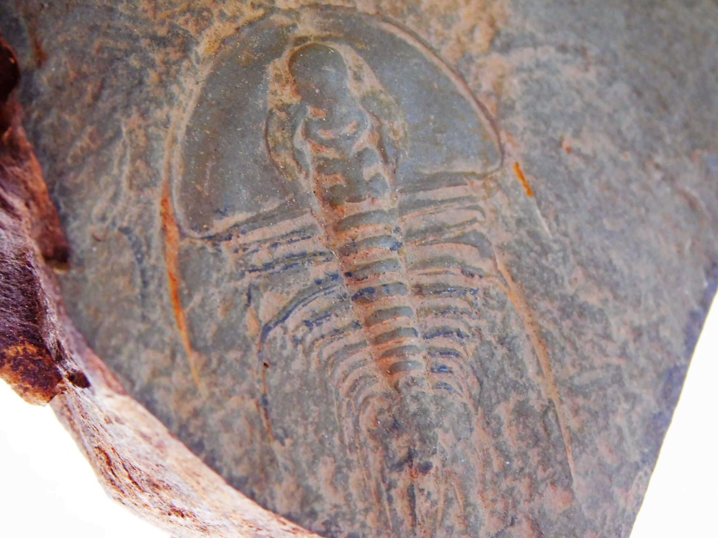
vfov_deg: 11.1
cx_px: 359
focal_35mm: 134
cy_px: 269
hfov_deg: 14.7
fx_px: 2779
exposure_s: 1/30
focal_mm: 23.7
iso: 560
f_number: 5
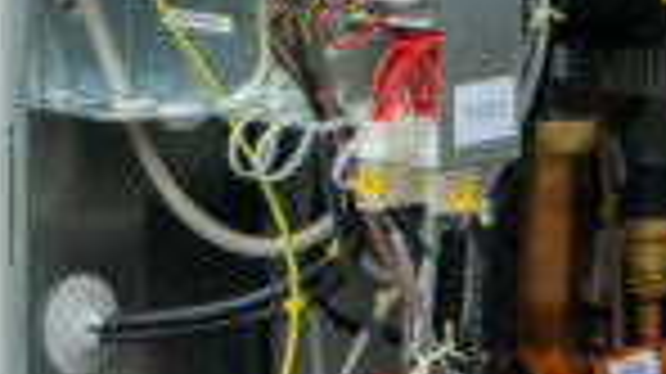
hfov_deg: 8.1
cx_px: 374
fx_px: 4729
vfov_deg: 4.5
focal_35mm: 268
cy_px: 146
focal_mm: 37
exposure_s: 1/80
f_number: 6.3
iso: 400
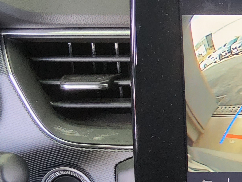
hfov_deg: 21.8
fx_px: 594
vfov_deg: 17.1
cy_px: 162
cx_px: 269
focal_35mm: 85
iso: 640
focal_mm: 3.08
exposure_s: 1/120
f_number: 2
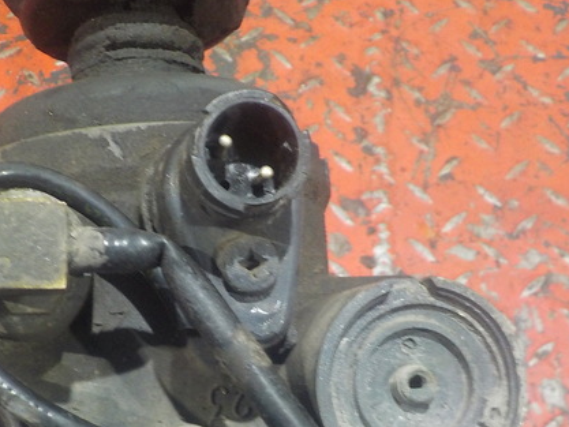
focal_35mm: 46
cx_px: 188
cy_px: 300
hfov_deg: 40.7
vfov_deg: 31.2
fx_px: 756
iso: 400
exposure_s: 1/10
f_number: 3.3
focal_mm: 4.1
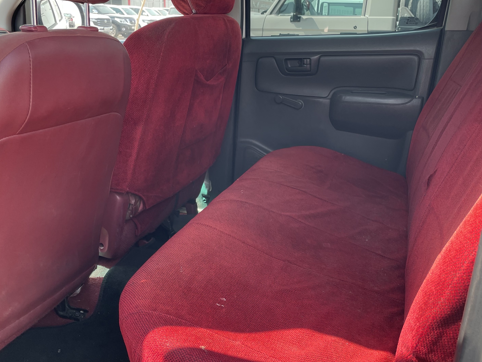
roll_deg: +0.0
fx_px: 515
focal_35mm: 37
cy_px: 172
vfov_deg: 38.7
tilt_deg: -16.2
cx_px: 236
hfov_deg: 50.1
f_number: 1.6
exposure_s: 1/179
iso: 32
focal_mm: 4.2
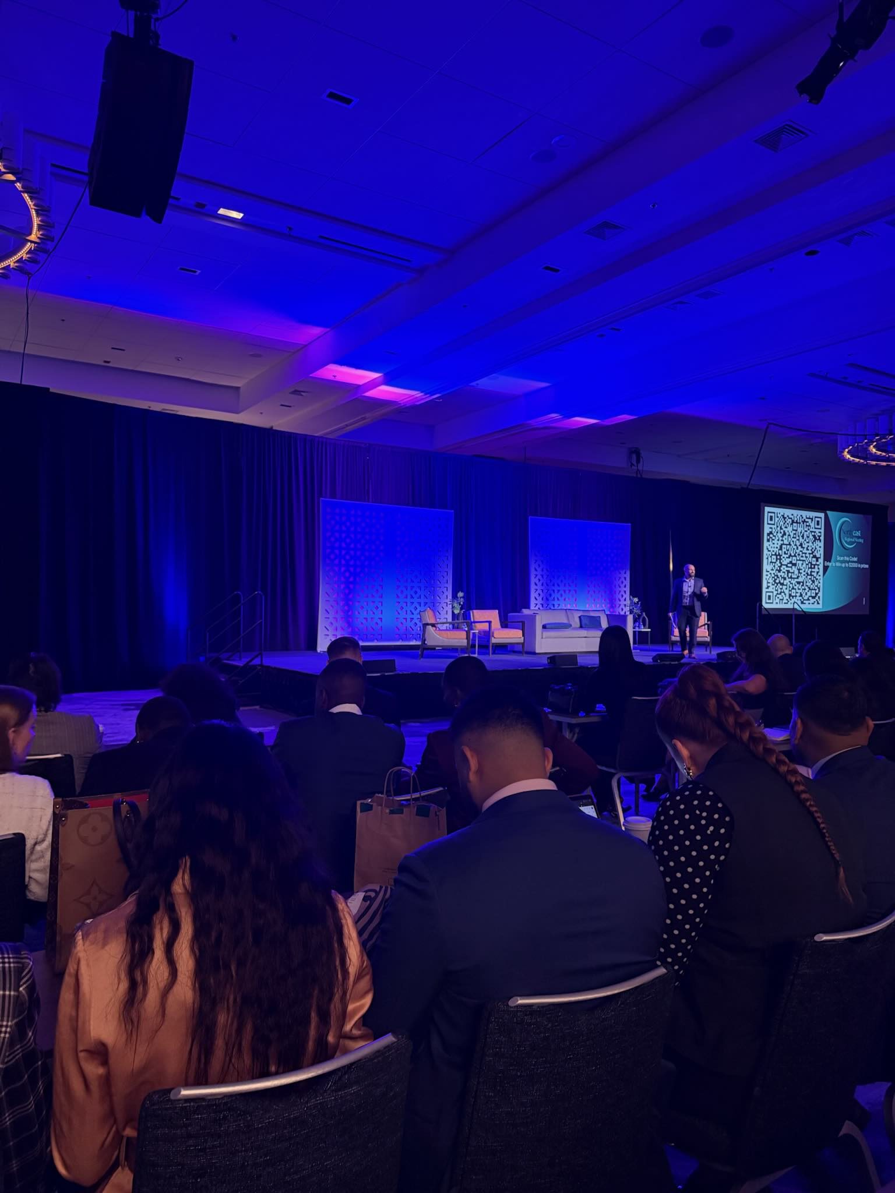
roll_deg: -0.6
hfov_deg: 56.8
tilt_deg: +0.7
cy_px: 596
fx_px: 827
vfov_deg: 71.6
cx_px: 448
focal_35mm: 24
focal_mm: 6.76
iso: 800
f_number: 1.78
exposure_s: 1/40
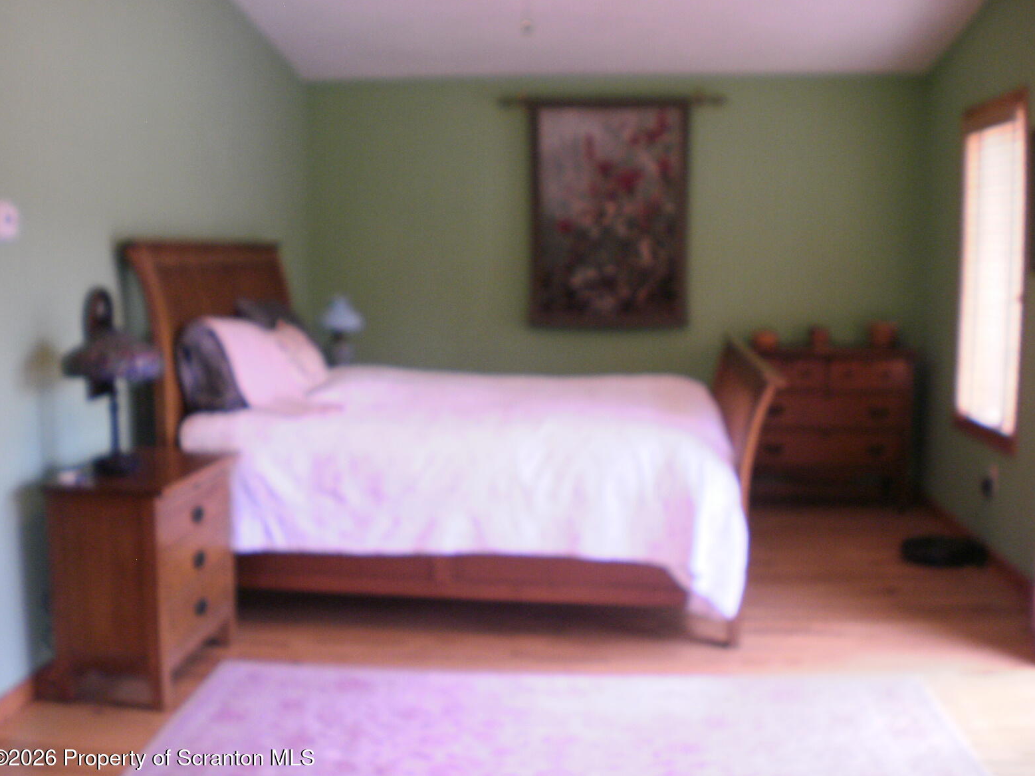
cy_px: 395
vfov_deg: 38.7
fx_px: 1106
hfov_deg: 50.1
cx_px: 520
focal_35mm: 37
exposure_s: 1/30
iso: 125
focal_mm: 6.3
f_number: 3.1
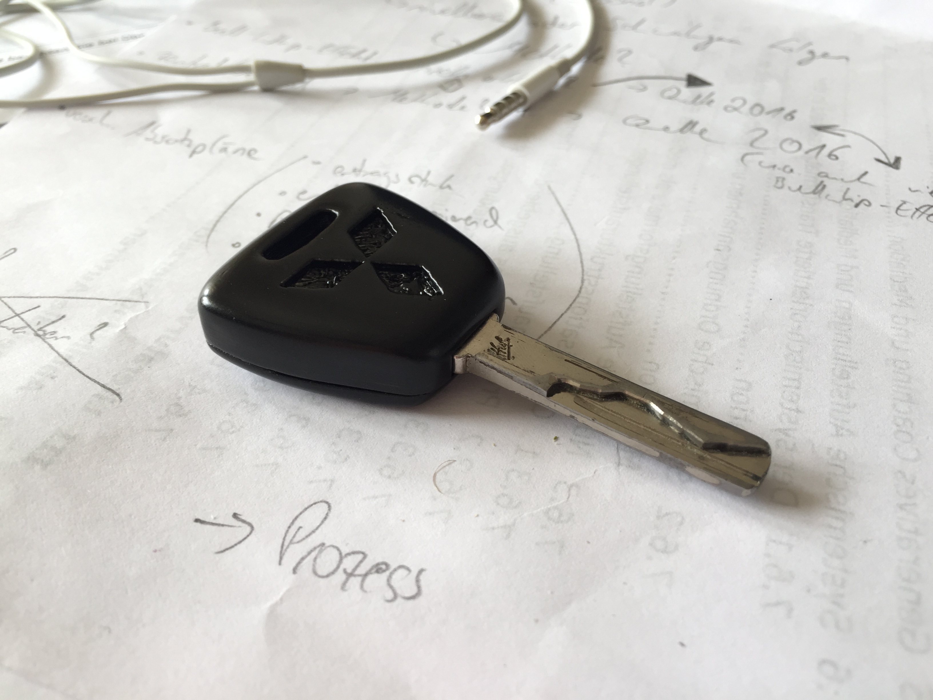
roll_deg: +1.9
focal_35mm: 29
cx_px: 466
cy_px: 350
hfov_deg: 61.7
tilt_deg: -42.7
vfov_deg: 48.2
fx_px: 782
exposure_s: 1/50
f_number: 2.2
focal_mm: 4.15
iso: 32
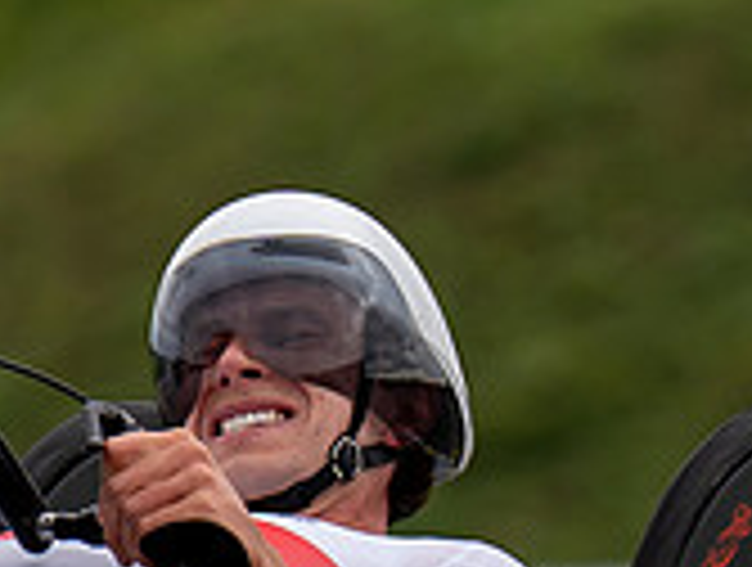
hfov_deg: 1.5
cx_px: -104
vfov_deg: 1.2
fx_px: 28106
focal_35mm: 1291
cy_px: 1109
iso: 125
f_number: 3.5
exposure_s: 1/1000
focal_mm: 153
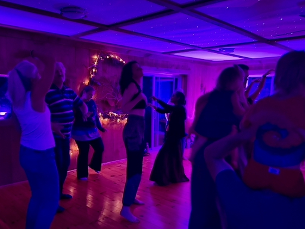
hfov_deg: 59.5
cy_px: 132
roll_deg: +3.1
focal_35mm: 30
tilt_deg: -7.9
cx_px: 124
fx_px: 264
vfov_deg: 46.6
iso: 1600
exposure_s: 1/30
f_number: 1.78
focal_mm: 6.76
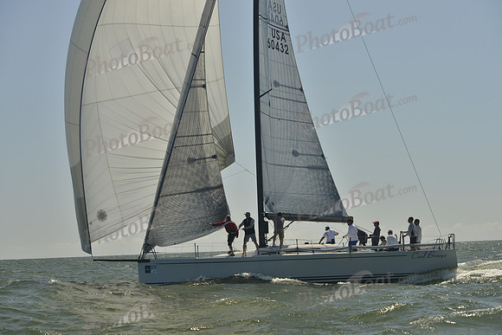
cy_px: 168
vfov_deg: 19.5
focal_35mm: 70
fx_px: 976
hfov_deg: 28.8
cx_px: 251
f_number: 8
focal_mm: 70
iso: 280
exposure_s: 1/1000
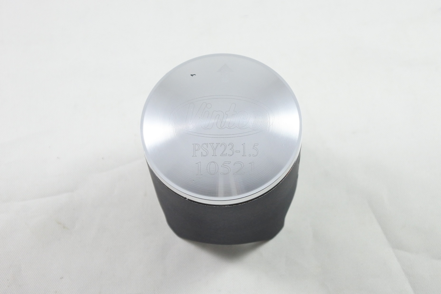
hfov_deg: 38.2
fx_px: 637
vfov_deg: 26.0
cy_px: 147
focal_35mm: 52
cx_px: 220
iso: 800
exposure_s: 1/125
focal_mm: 19.3
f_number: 4.5
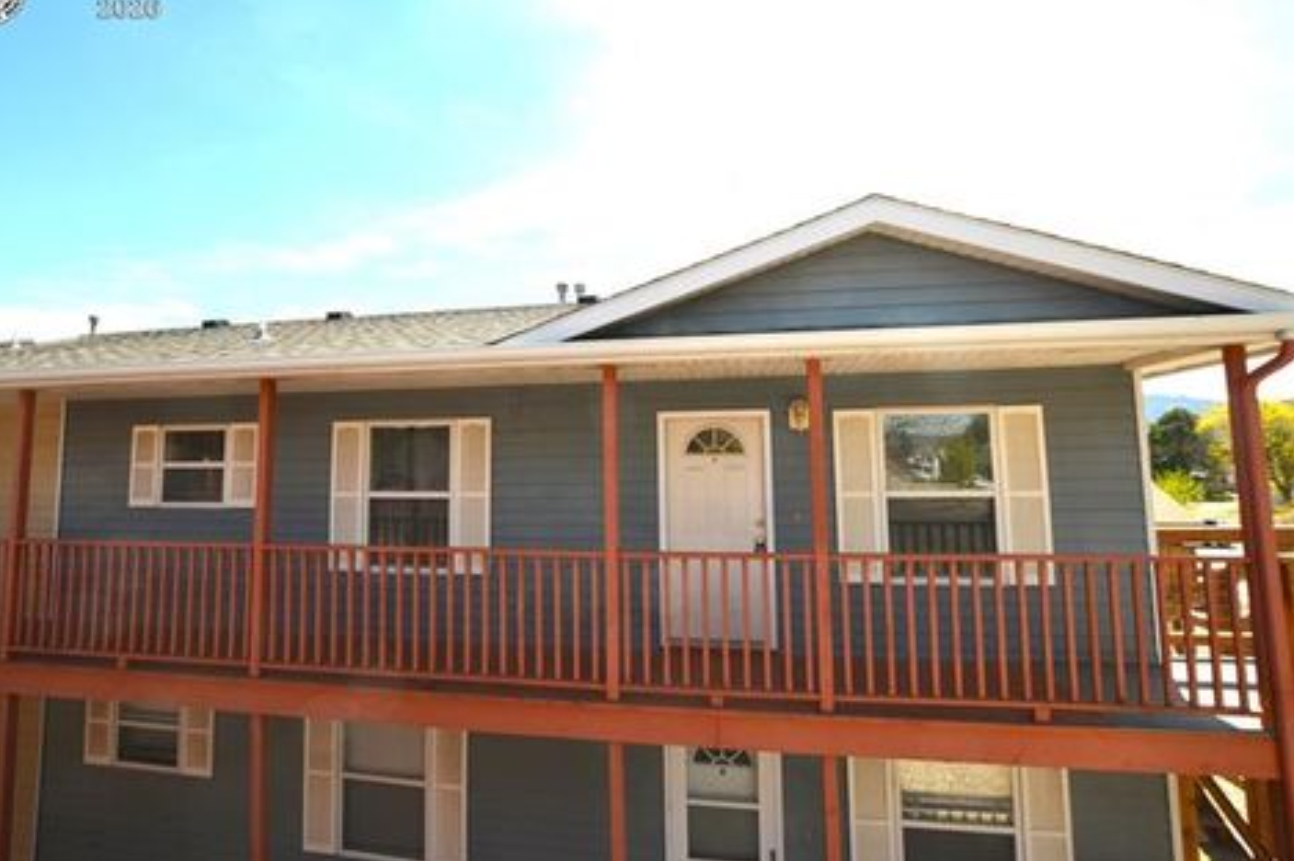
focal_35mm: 16
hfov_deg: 96.8
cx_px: 640
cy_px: 410
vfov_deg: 73.6
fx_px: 575
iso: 100
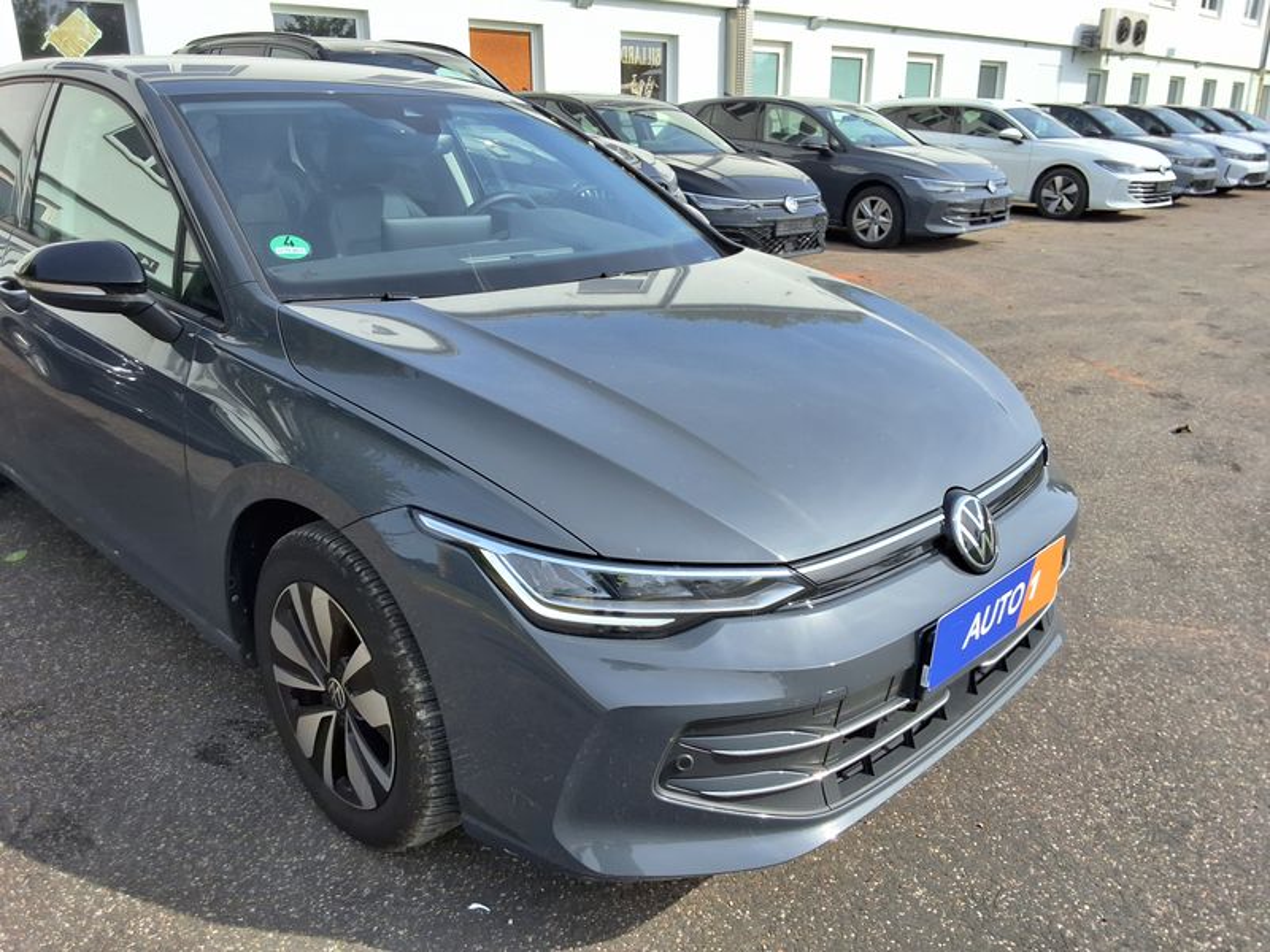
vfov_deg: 49.7
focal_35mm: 28
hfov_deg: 63.4
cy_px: 476
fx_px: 1027
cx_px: 635
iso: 32
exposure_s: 1/1592
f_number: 1.9
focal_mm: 2.91
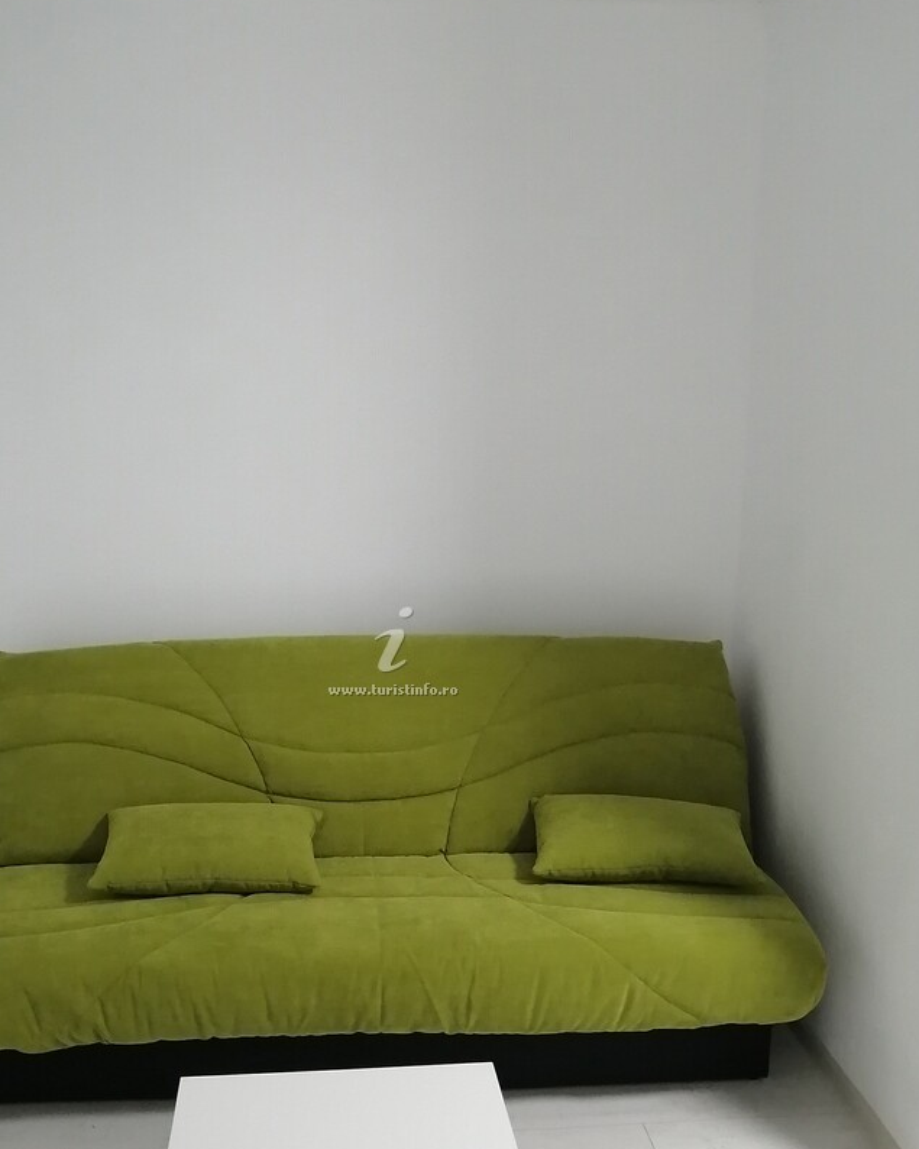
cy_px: 673
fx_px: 1156
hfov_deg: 43.3
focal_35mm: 34
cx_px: 417
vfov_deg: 52.6
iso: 200
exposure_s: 1/33.3
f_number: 1.8
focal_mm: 3.62
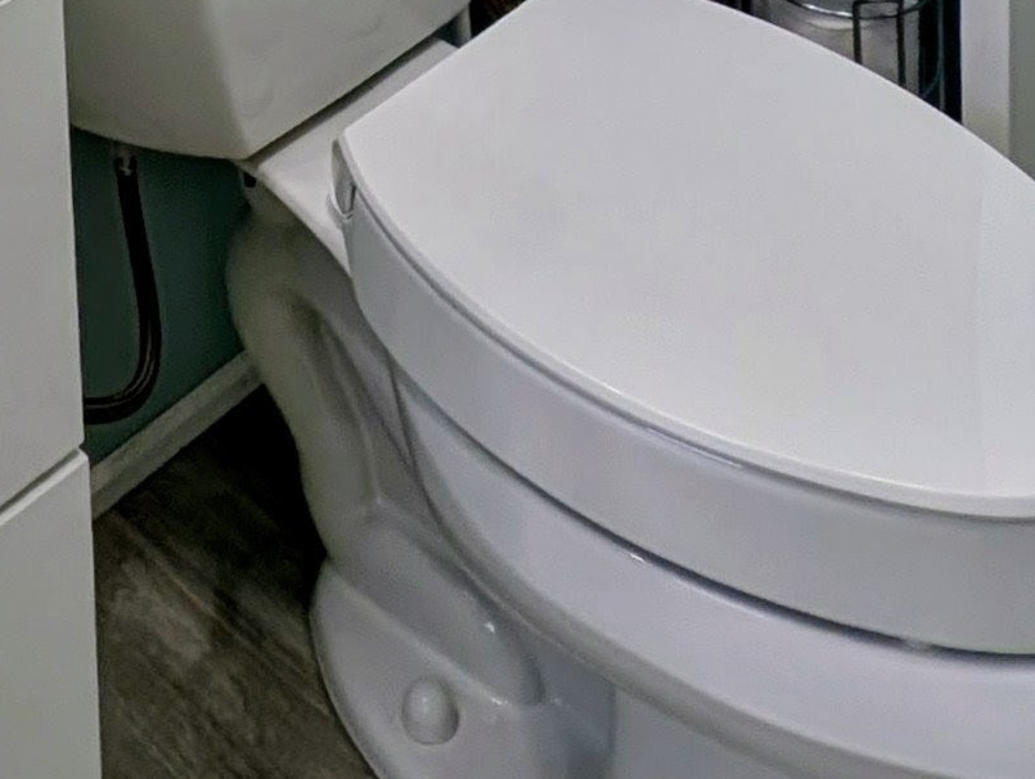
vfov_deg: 15.2
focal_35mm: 60
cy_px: -1050
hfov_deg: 30.3
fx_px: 1796
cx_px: 42
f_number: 1.95
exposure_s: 1/161
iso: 34
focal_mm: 2.23
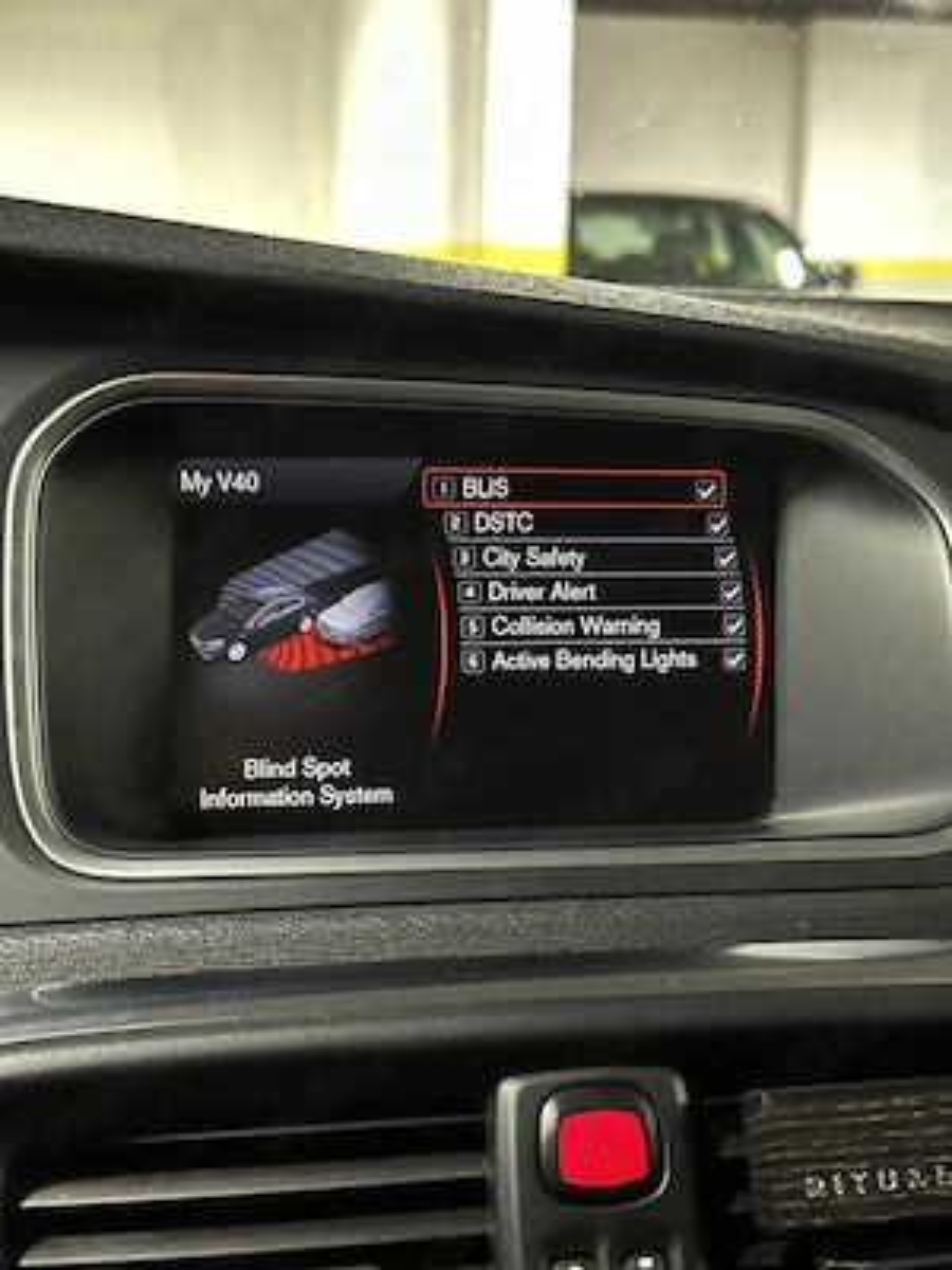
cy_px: 635
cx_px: 476
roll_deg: -1.1
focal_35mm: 48
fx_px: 1760
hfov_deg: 30.3
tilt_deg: -11.7
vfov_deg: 39.7
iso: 1000
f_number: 1.78
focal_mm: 6.86
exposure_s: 1/9
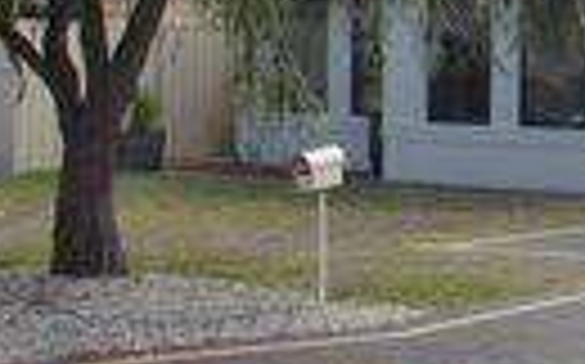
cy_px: -16
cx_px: 666
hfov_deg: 17.3
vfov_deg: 11.2
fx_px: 1845
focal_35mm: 116
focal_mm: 21
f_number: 8
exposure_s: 1/320
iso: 200
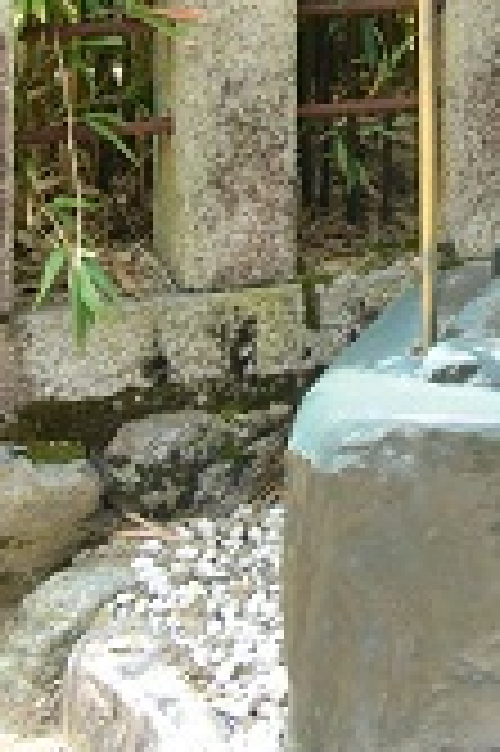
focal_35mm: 133
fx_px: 2776
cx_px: 680
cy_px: -315
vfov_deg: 14.6
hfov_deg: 10.1
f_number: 8
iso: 160
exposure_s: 1/125
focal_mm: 28
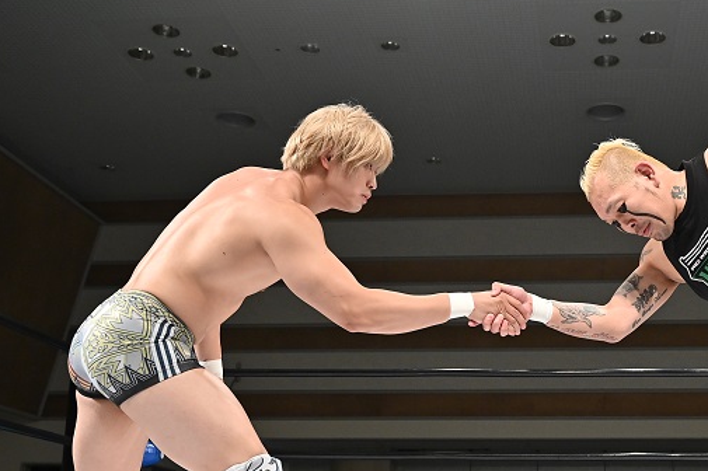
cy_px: 369
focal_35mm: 53
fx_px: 1042
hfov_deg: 36.8
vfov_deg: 25.1
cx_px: 513
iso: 3200
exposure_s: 1/1000
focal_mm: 32
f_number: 4
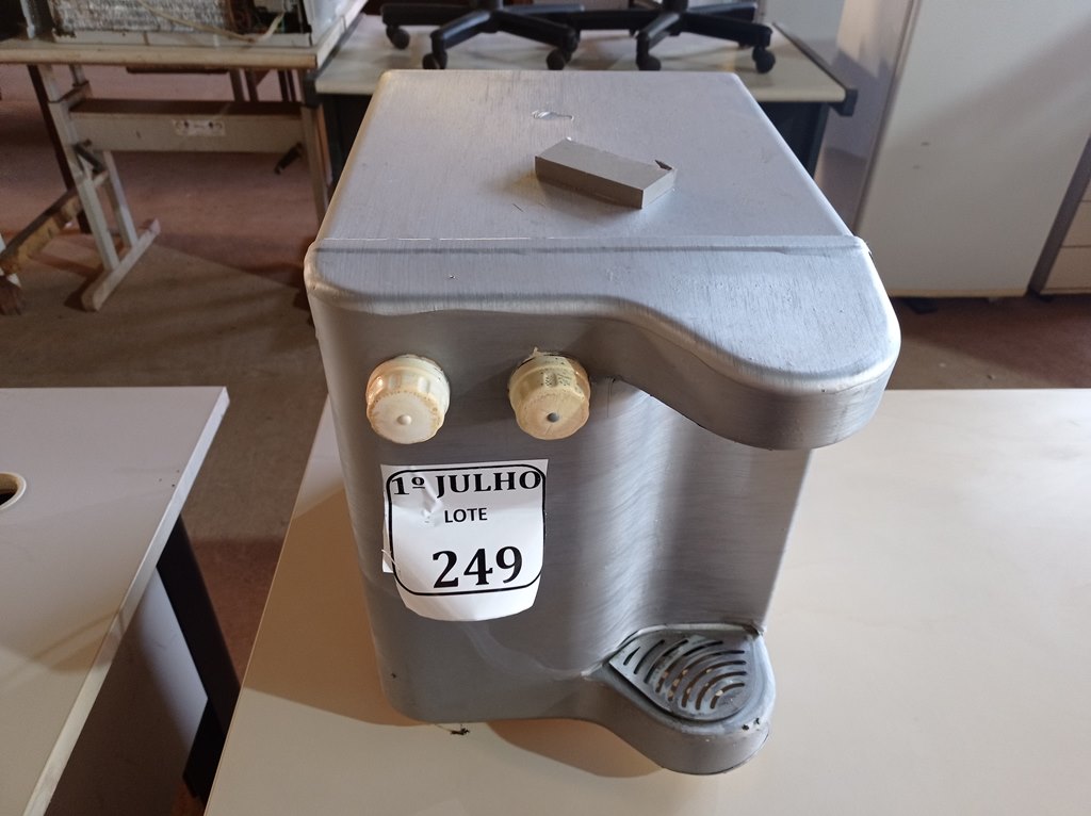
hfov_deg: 63.5
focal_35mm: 28
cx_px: 546
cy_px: 408
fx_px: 882
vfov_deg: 49.7
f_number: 1.79
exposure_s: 1/30
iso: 314
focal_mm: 4.7
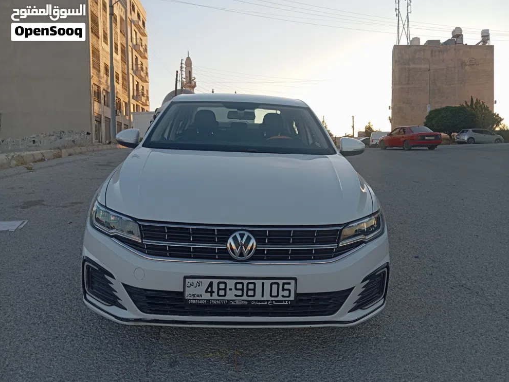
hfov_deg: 61.6
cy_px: 190
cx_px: 262
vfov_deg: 48.2
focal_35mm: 29
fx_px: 427
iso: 56
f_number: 1.8
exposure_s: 1/253
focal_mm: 4.22
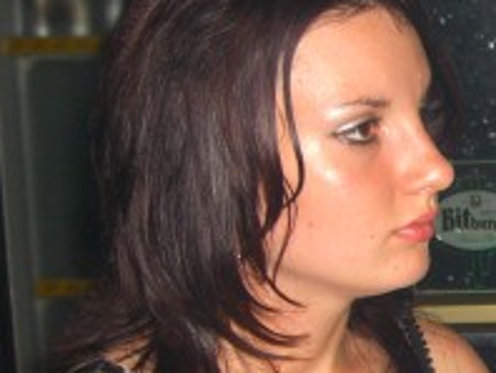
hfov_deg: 16.2
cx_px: 649
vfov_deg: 12.8
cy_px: 338
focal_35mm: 115
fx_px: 1650
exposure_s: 1/60
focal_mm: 7.9
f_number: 2.8
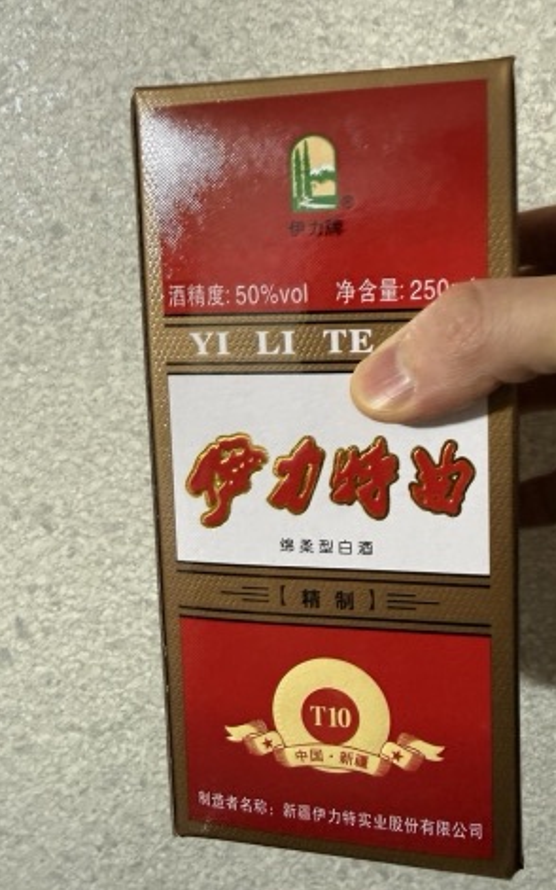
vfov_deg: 70.4
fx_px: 630
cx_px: 333
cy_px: 453
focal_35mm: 26
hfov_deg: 47.4
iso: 200
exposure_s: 1/30
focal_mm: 2.22
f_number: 2.2
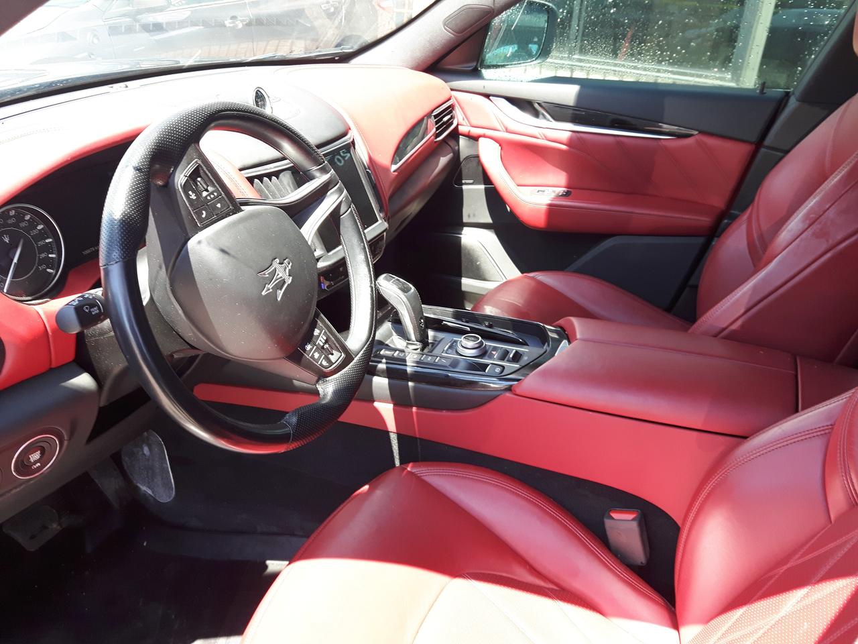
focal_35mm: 31
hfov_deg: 58.4
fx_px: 768
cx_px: 429
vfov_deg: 45.4
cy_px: 322
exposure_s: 1/100
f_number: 1.9
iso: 64
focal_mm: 3.7
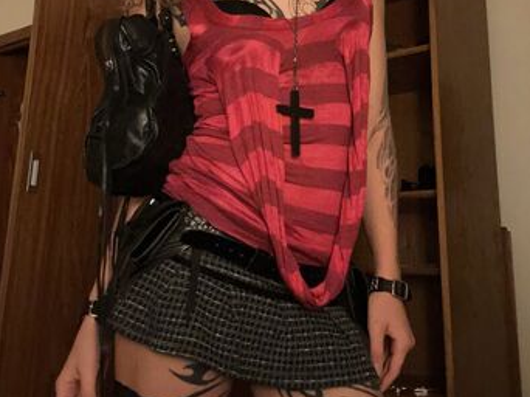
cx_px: 267
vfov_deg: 34.7
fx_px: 627
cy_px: 122
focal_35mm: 41
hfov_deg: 45.8
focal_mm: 2.69
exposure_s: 1/15
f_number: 1.9
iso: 640
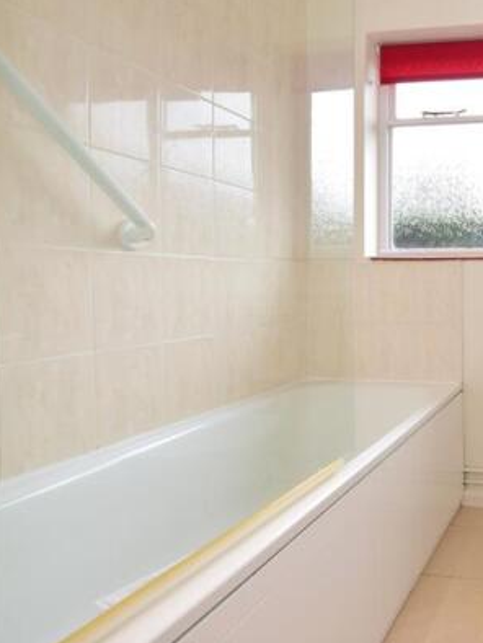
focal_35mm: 24
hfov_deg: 44.1
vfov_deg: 71.4
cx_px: 527
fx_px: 446
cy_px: 295
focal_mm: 10
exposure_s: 1/30
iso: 400
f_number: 11
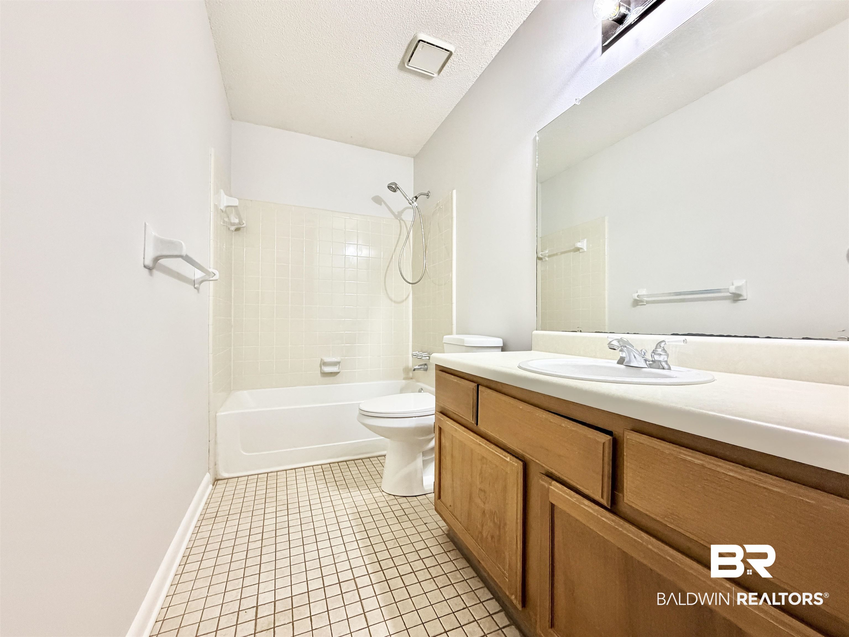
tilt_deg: +0.6
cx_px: 424
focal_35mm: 14
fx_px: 343
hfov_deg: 102.1
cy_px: 318
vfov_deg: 85.7
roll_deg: -0.3
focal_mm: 2.22
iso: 250
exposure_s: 1/60
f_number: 2.2
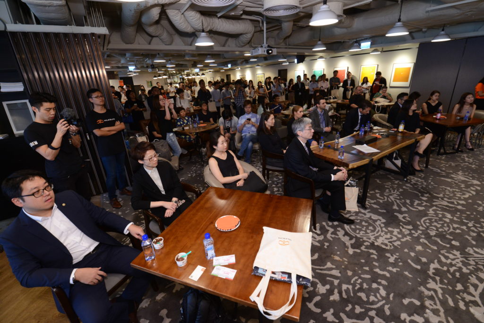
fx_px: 202
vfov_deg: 77.3
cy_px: 162
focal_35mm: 15
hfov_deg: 100.4
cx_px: 242
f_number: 4
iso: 1600
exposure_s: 1/40
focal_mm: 15
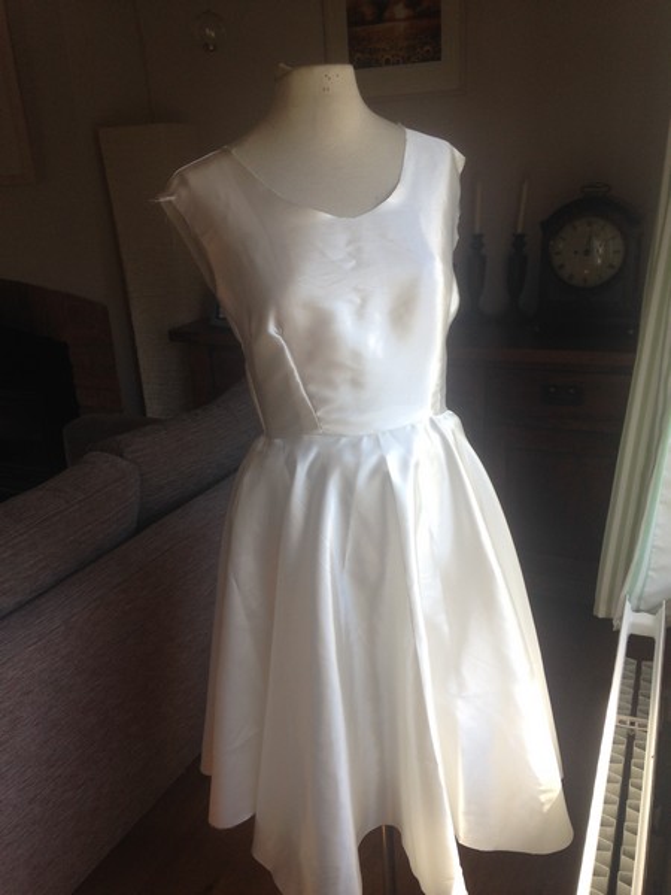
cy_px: 448
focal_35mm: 33
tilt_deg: -20.1
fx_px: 853
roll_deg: +2.8
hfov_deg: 42.9
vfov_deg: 55.4
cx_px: 336
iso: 50
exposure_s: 1/120
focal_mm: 4.12
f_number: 2.4
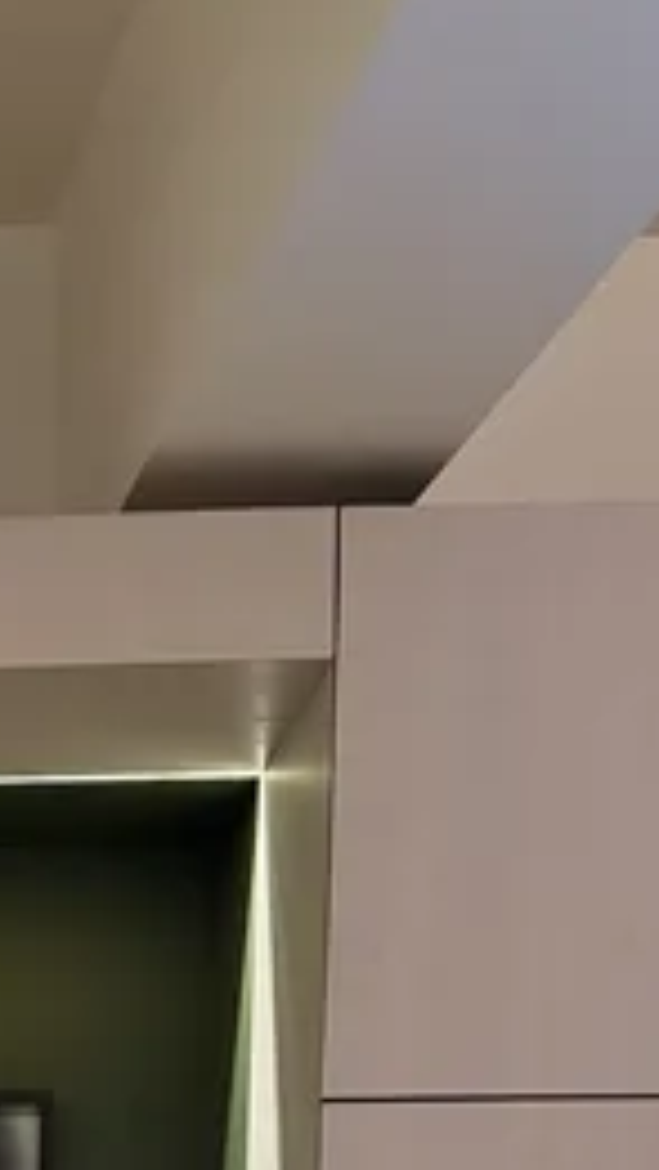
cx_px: -287
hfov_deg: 14.3
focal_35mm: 80
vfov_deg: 22.7
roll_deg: +0.1
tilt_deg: -5.0
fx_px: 2483
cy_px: 1645
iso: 1000
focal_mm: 6.76
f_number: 1.78
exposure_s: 1/37
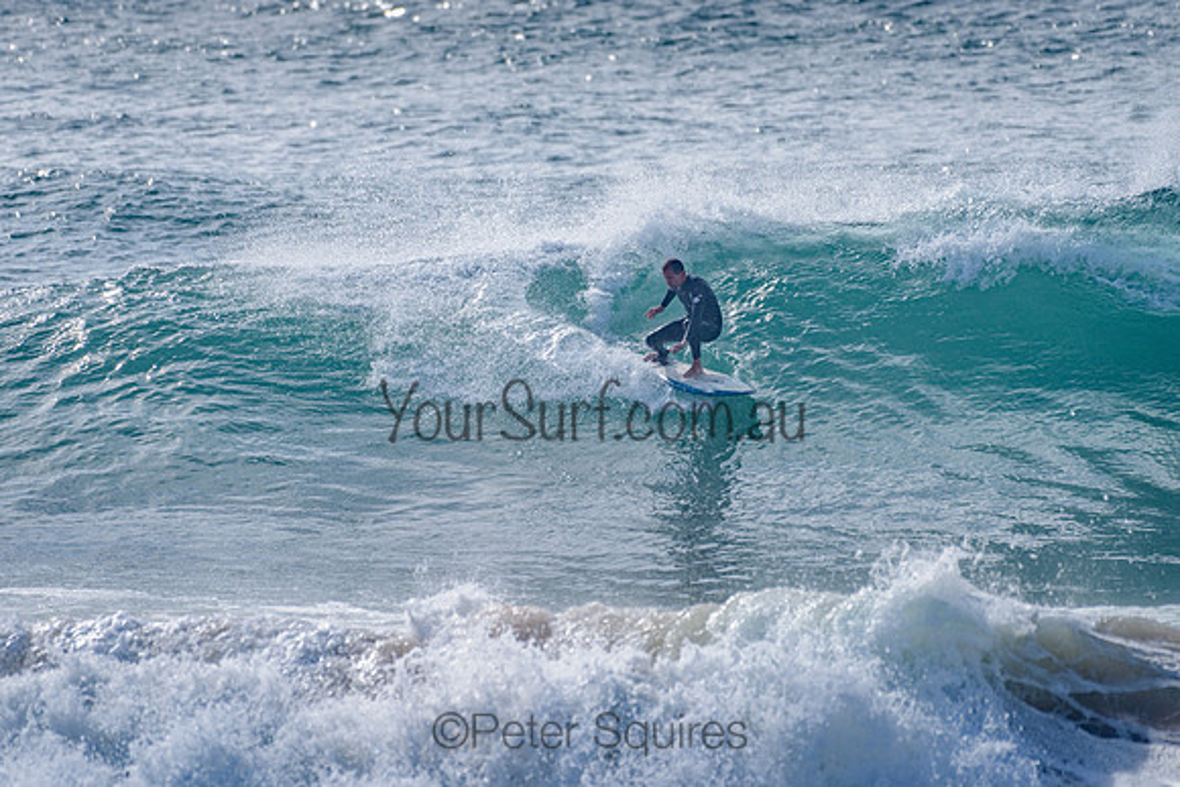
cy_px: 305
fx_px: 20069
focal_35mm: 612
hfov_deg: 3.4
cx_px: 593
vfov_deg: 2.2
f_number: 5.6
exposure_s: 1/2000
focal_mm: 500
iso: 110
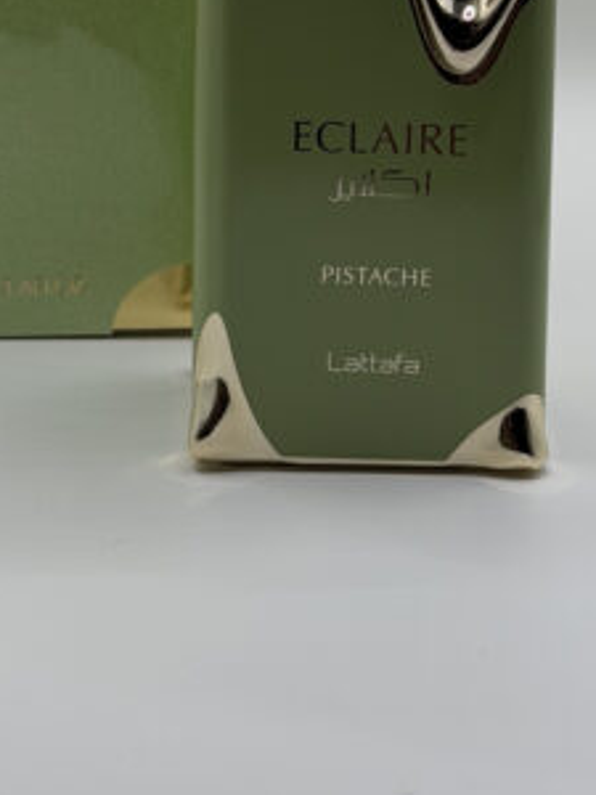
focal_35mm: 128
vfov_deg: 15.1
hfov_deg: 11.6
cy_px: -37
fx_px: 2938
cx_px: 148
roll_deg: -0.8
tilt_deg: -8.5
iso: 50
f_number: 1.78
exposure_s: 1/180
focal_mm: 6.76
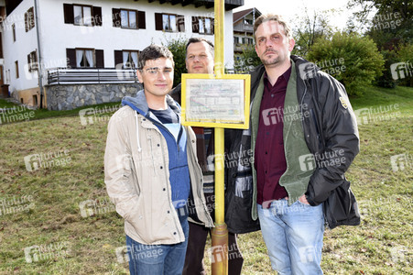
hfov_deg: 57.3
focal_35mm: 33
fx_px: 378
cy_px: 138
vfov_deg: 39.9
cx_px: 206
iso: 100
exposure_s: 1/80
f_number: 5.6
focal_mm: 22
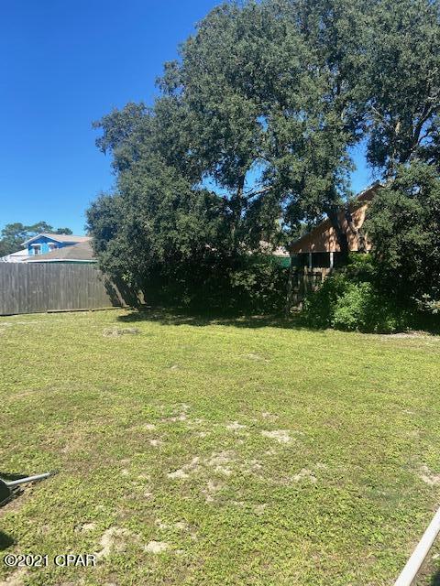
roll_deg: +0.7
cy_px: 293
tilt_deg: -1.1
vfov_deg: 67.3
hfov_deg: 53.1
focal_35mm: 26
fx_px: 441
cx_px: 220
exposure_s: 1/1701
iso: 32
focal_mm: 4.25
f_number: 1.8
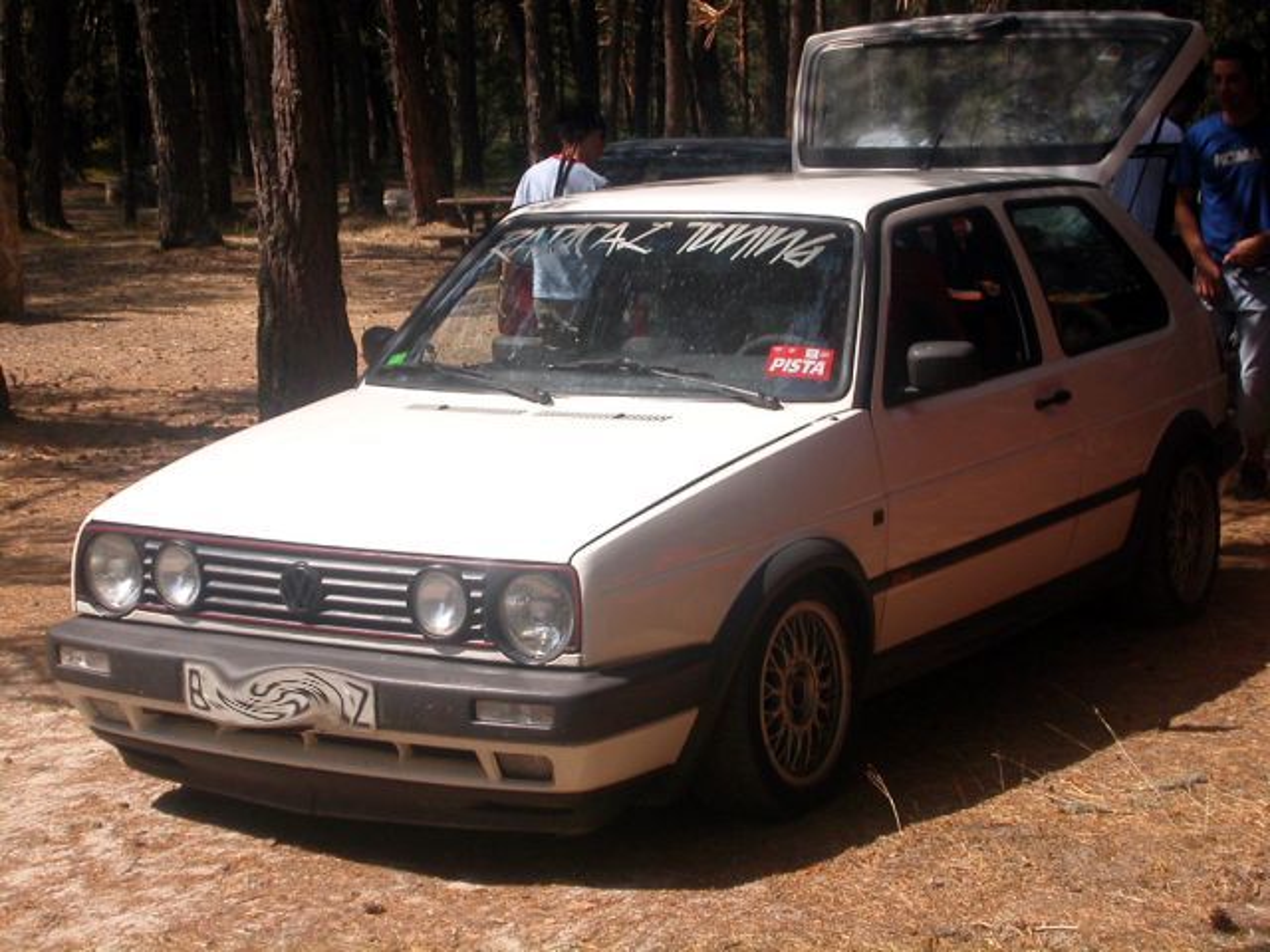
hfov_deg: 26.7
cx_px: 635
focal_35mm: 73
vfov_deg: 20.2
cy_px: 476
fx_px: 2678
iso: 100
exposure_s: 1/589
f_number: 3.8
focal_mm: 11.1
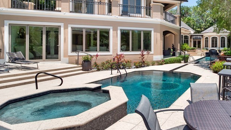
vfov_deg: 45.6
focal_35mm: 25
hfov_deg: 69.8
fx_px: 153
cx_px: 169
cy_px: 48
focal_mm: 7
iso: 200
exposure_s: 1/400
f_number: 7.1
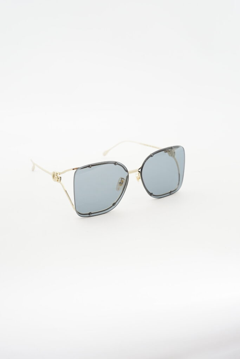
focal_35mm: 50
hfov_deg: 27.0
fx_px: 500
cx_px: 120
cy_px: 180
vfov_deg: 39.6
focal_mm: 50
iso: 640
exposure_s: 1/10
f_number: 6.3
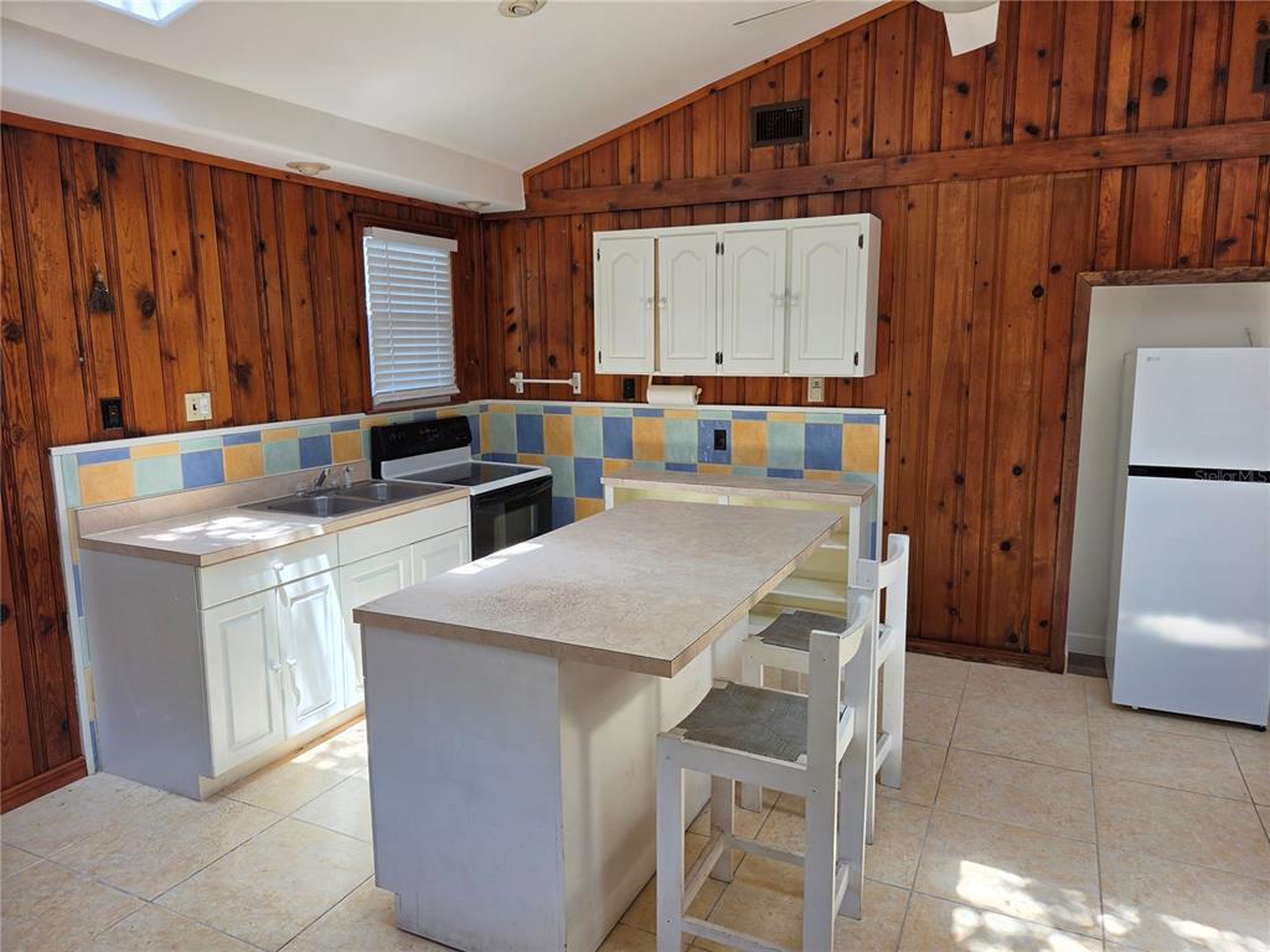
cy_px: 476
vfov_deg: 58.9
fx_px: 844
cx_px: 635
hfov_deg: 73.9
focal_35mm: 23
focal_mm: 5.4
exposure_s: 1/180
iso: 64
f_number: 1.8
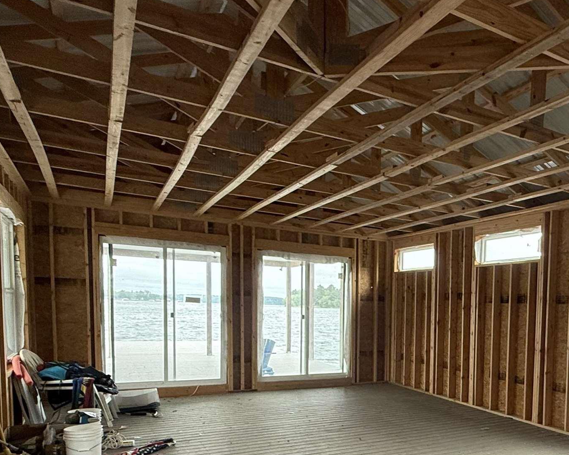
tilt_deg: -3.3
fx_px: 522
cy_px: 346
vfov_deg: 45.3
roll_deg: -2.1
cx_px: 472
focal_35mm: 31
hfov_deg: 52.6
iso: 200
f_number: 2.2
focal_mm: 2.22
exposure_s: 1/99
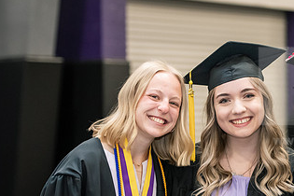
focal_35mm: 166
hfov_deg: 12.3
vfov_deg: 8.3
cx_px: 231
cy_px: 160
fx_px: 1356
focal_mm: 90
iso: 2500
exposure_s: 1/200
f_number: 3.5
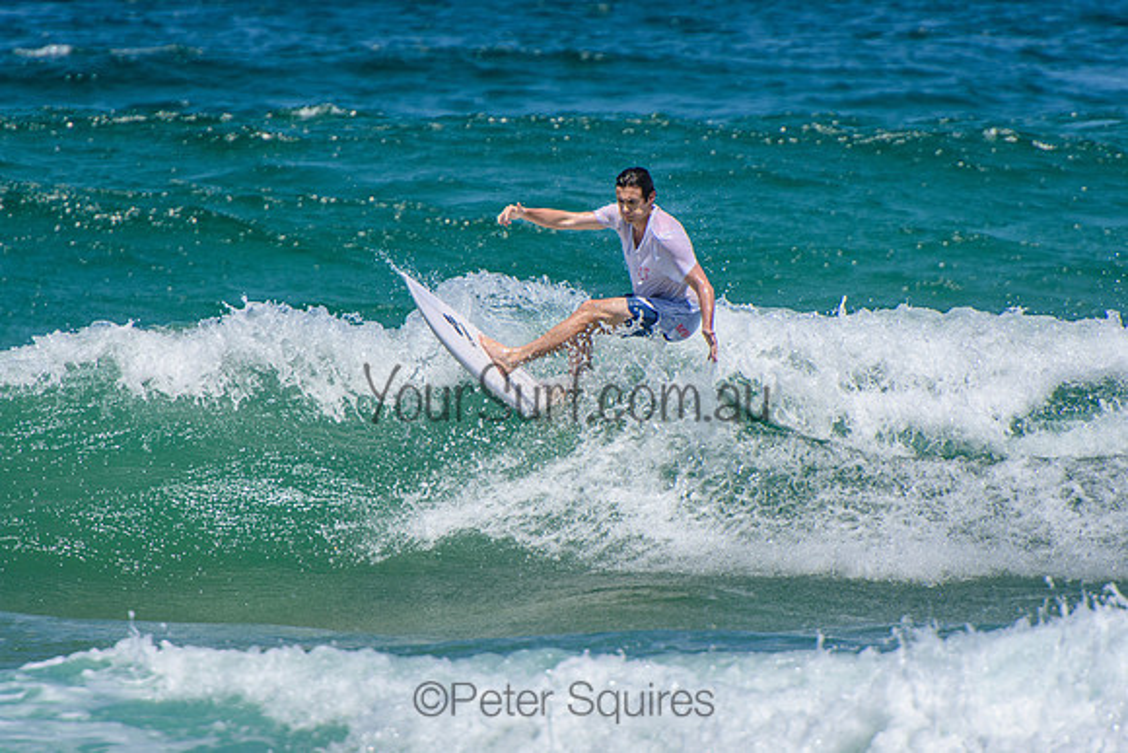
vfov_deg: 2.3
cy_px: 376
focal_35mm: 600
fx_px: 18804
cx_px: 564
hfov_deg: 3.4
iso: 250
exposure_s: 1/2000
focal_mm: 400
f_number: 5.6
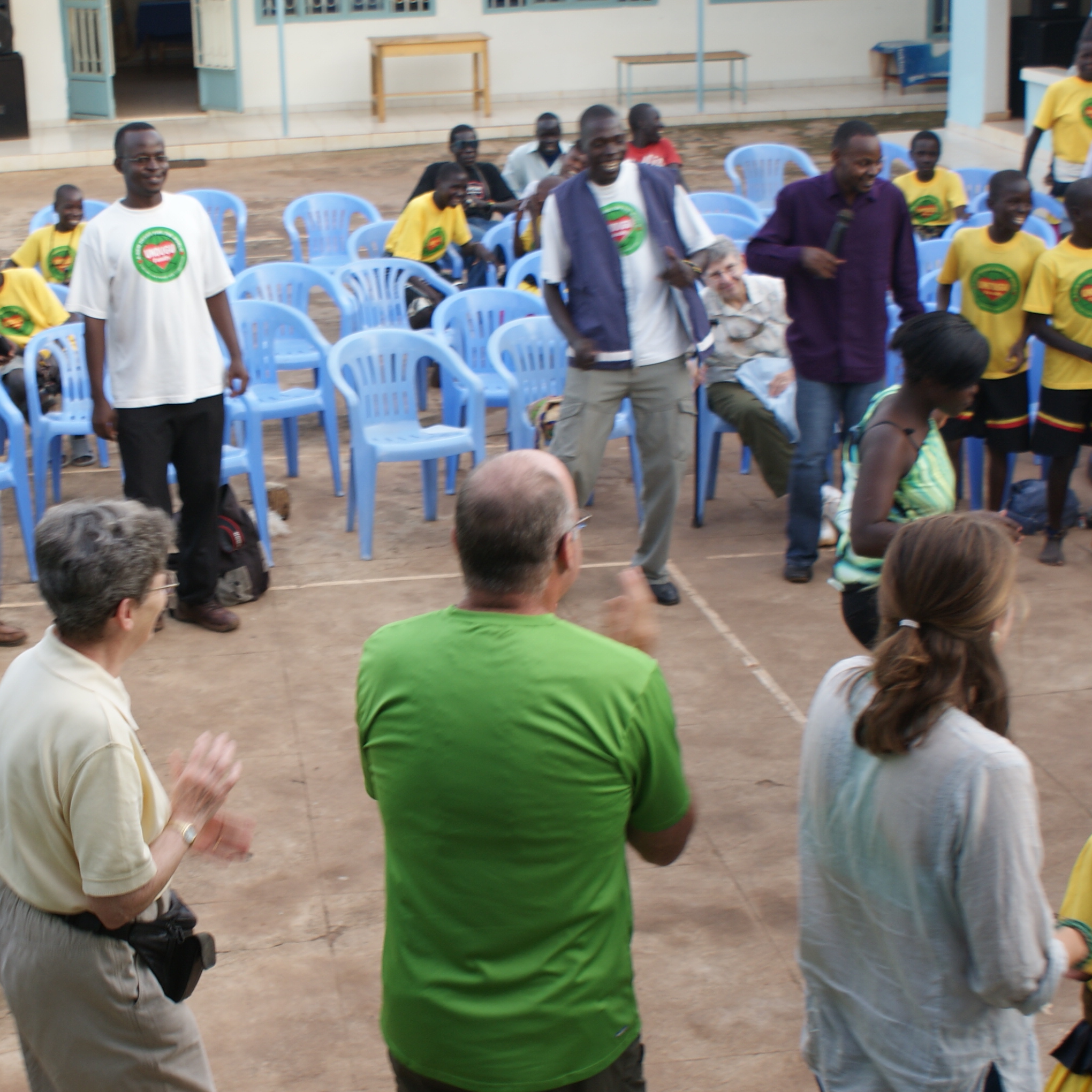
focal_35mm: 63
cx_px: 323
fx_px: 2248
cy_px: 609
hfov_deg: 27.1
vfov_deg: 27.3
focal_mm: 26
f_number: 4.5
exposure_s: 1/40
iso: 100
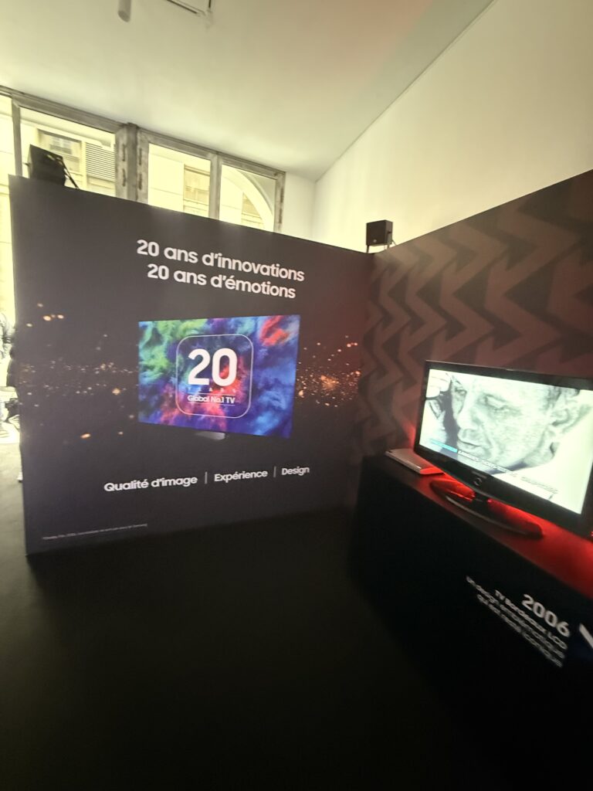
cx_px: 296
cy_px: 396
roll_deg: -5.4
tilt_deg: -7.8
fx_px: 320
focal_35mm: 14
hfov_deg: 85.7
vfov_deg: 102.1
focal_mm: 2.22
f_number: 2.2
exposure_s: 1/25
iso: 1600
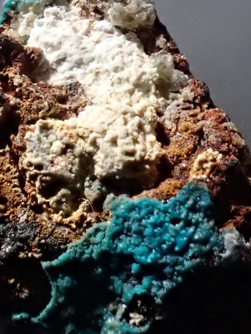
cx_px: 99
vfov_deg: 22.6
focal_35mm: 86
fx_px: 831
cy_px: 90
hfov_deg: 17.2
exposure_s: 1/50
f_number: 3.2
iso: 800
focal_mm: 5.5
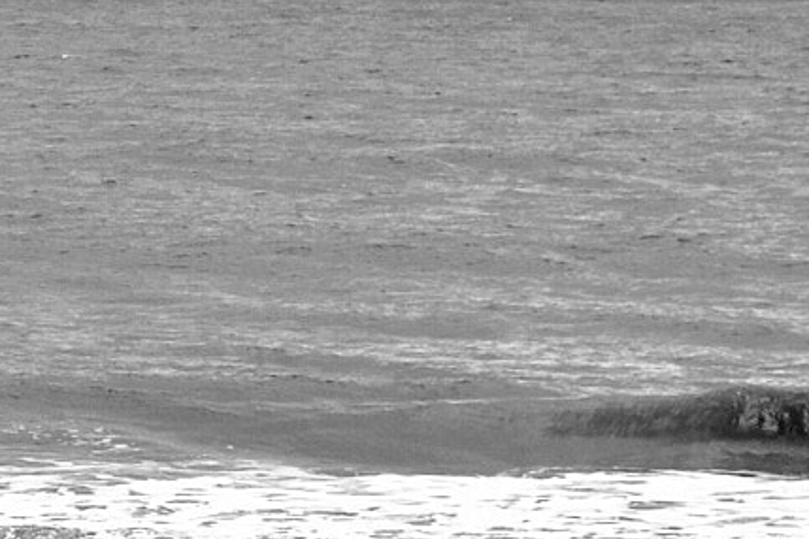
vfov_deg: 4.4
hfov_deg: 6.6
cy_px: -285
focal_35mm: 308
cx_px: -504
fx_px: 6918
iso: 100
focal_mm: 55
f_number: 8
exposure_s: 1/250
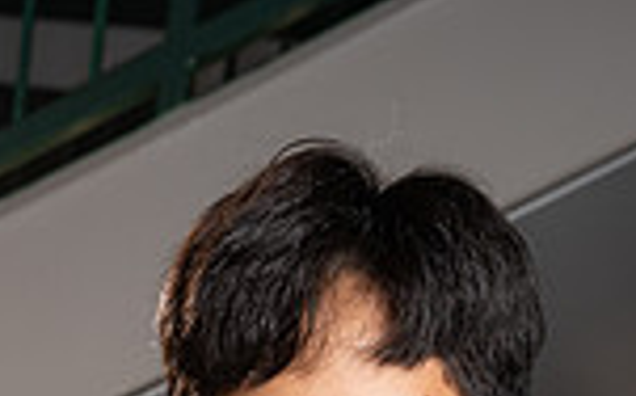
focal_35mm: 131
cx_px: 249
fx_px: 2268
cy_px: 944
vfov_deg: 9.0
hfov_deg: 15.9
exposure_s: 1/250
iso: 320
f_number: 5.6
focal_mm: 43
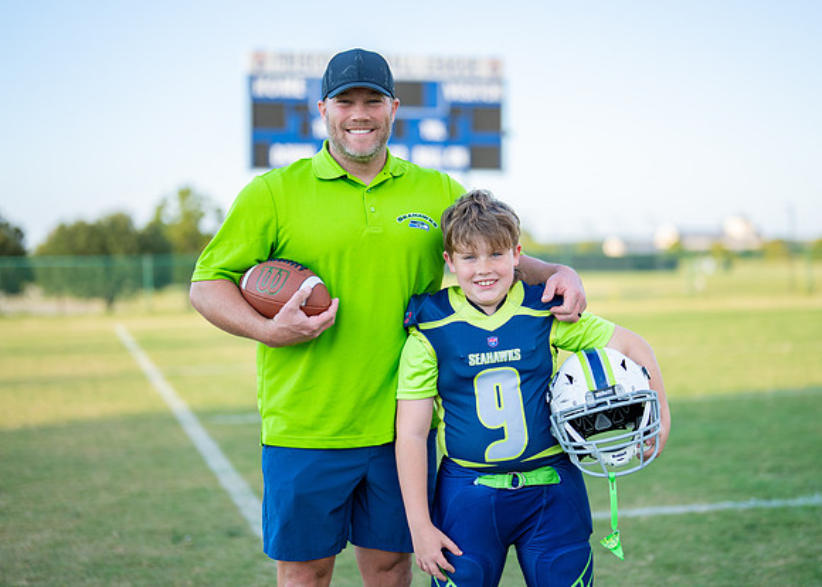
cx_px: 448
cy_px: 269
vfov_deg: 23.0
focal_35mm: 62
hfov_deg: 31.8
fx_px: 1444
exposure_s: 1/2000
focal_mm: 50
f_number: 1.2
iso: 100
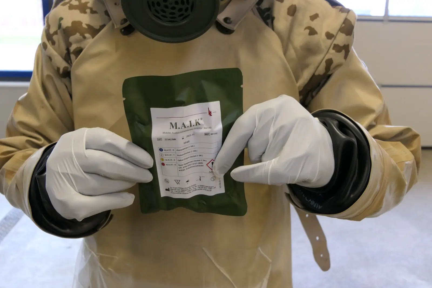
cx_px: 216
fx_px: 432
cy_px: 144
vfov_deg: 36.9
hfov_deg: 53.1
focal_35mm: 36
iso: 1250
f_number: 3.3
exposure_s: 1/80
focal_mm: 13.2
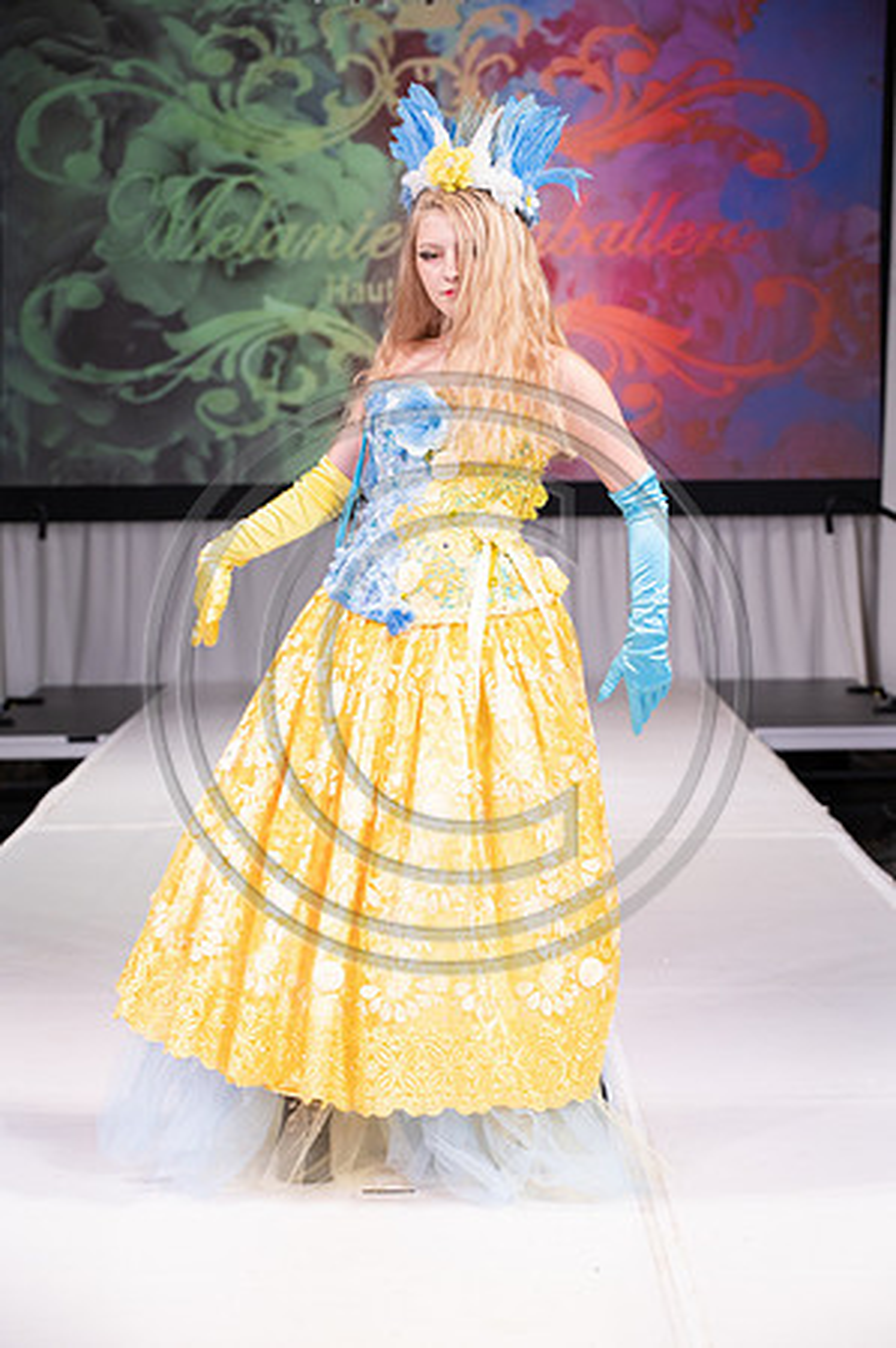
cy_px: 674
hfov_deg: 14.8
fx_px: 3442
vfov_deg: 22.2
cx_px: 448
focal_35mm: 92
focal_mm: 92
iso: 2000
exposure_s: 1/400
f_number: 5.6
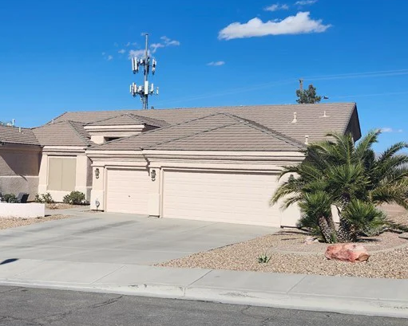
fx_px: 543
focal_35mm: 45
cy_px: 170
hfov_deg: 39.7
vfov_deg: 33.4
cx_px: 89
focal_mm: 5.54
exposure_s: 1/2905
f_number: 1.8
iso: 25
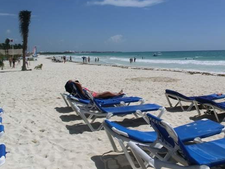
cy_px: 49
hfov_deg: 49.7
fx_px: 240
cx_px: 139
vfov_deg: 37.9
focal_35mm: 37
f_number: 7.9
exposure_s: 1/640
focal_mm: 4.24
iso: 80
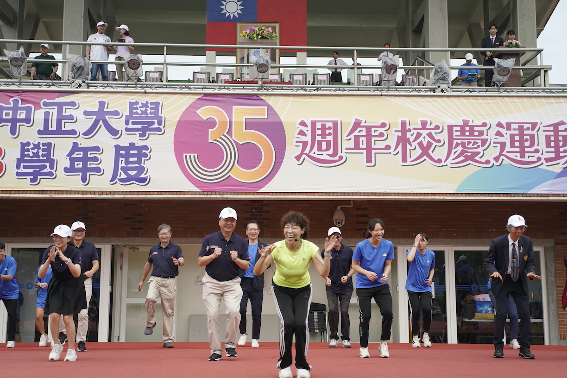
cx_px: 287
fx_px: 756
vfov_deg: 28.1
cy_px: 187
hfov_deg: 41.1
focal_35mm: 48
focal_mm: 47
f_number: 2.8
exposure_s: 1/8000
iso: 800
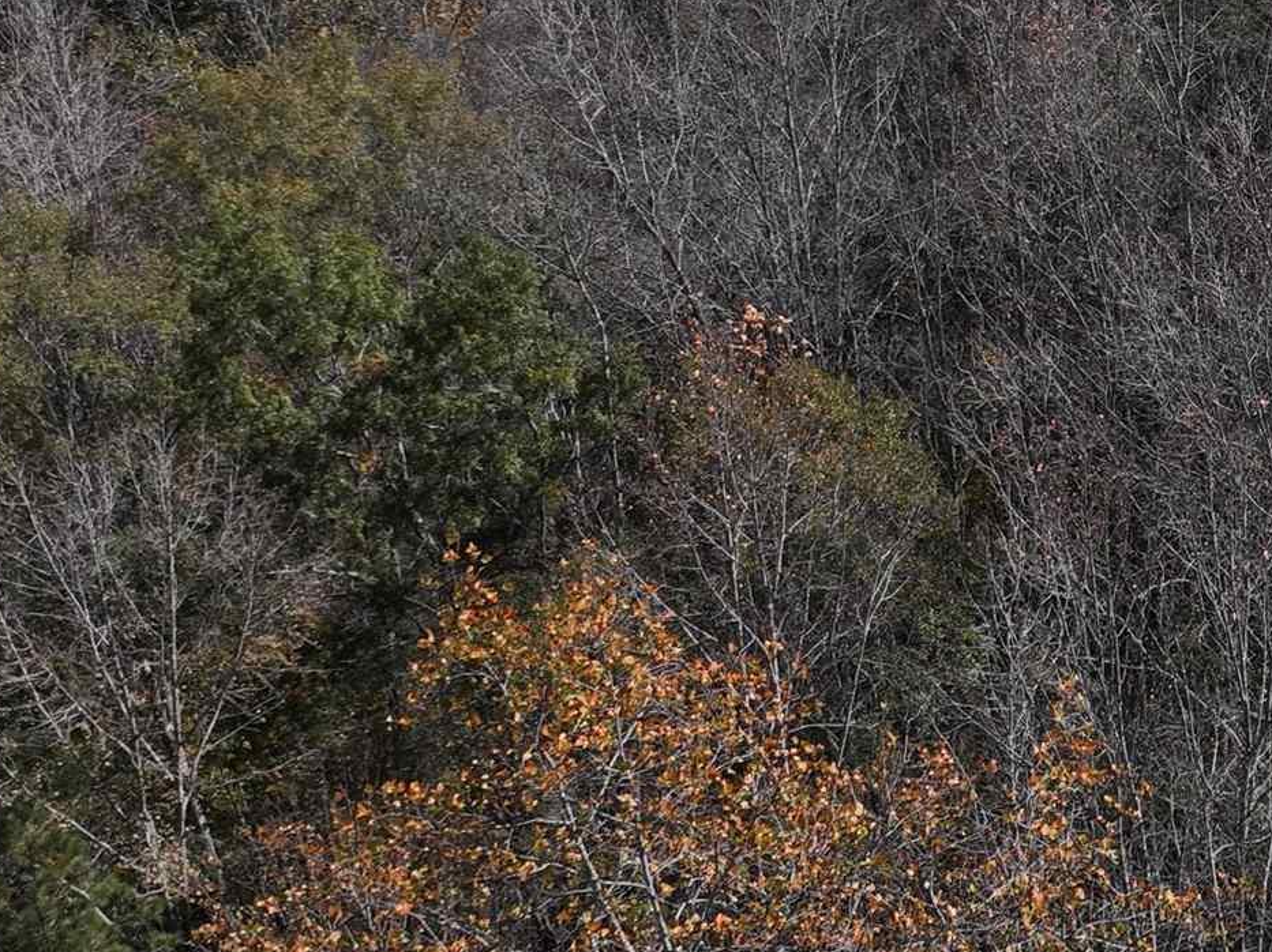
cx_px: 1791
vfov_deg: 18.4
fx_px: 2902
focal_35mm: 79
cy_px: 144
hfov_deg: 21.5
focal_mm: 12.29
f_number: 2.8
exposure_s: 1/500
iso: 140
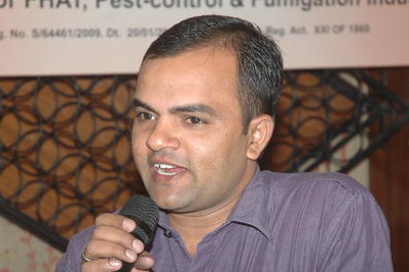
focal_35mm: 157
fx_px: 1783
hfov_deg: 13.1
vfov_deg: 8.7
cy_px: 184
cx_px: 195
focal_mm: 70
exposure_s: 1/60
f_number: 4.5
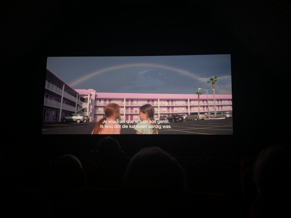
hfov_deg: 55.3
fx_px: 277
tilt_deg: +8.5
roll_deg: -0.2
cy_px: 108
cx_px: 158
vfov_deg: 42.9
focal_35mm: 33
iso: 500
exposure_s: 1/28
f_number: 1.8
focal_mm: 4.25
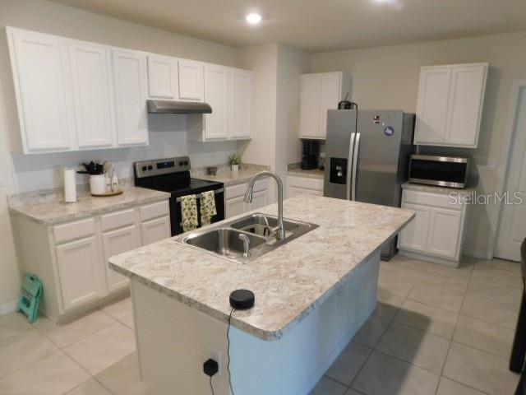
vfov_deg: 58.9
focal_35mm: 23
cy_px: 198
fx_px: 349
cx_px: 263
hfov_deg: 73.9
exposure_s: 1/30
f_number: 3
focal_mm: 4
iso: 250
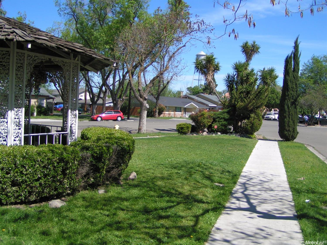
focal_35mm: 38
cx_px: 164
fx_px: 359
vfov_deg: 37.7
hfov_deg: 49.0
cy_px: 122
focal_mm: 5.8
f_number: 3.2
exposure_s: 1/800
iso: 50
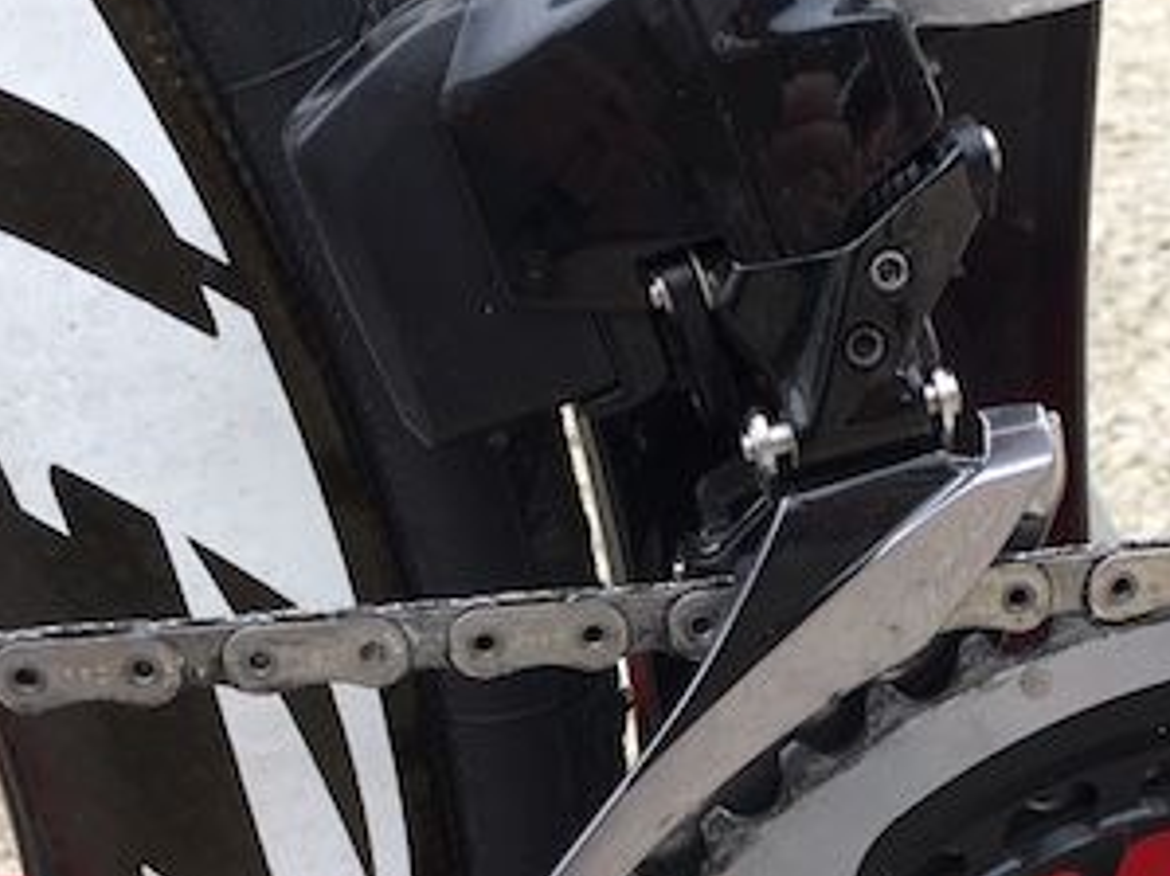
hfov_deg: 29.6
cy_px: 858
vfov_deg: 21.8
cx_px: 798
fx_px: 2196
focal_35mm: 65
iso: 25
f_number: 2.2
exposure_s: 1/218
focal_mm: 4.15
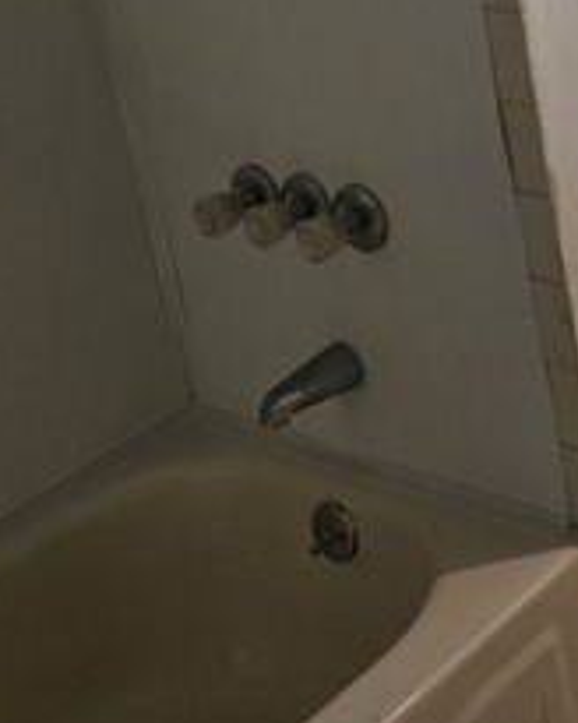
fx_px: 1561
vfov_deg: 24.7
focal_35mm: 73
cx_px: 839
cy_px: -23
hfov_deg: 18.8
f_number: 1.7
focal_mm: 6.3
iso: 250
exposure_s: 1/120
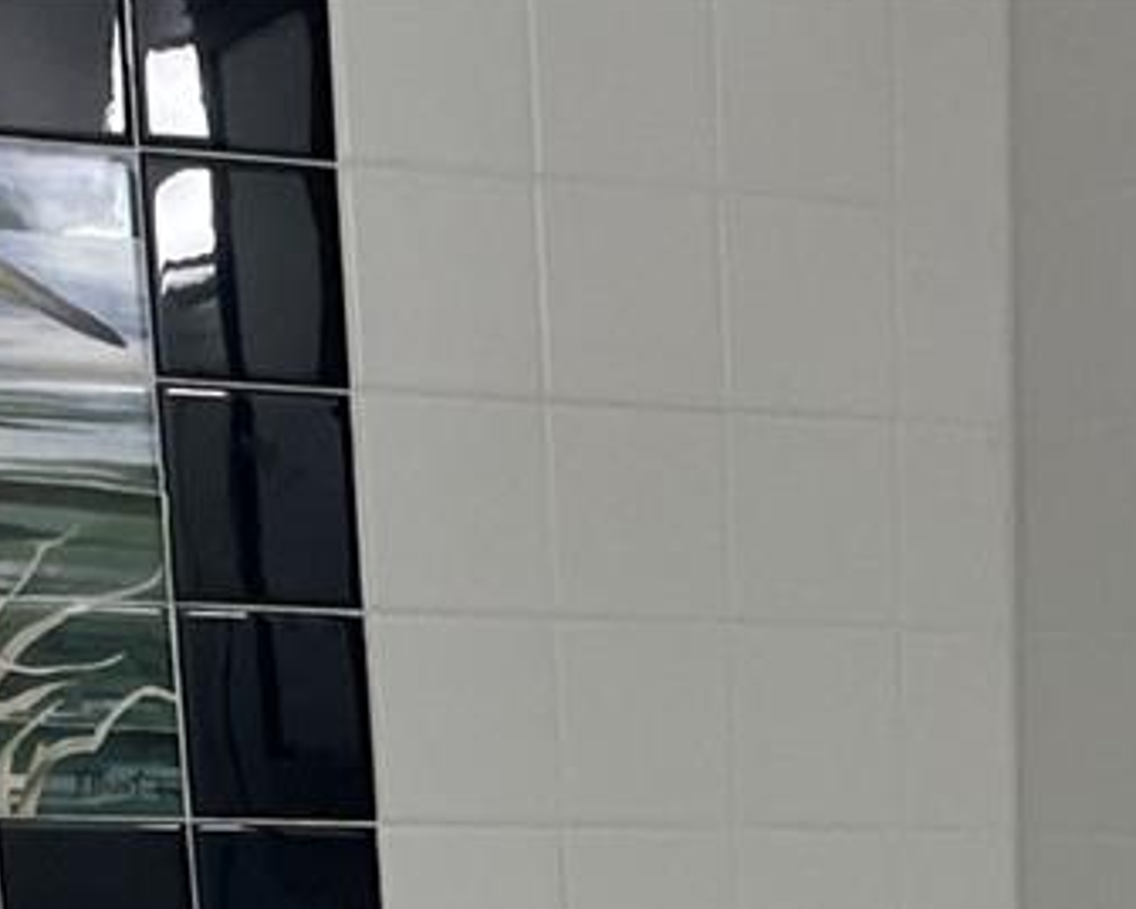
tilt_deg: -23.4
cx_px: 1258
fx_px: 3901
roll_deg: -1.1
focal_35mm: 116
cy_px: 2578
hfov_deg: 16.1
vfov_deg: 10.3
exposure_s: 1/120
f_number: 1.6
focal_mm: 4.2
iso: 80
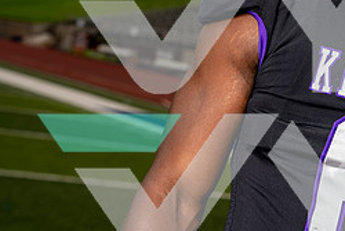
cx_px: 393
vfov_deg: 10.5
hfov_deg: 15.3
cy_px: 20
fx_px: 1247
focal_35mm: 130
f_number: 5.6
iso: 100
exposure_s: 1/125
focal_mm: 56
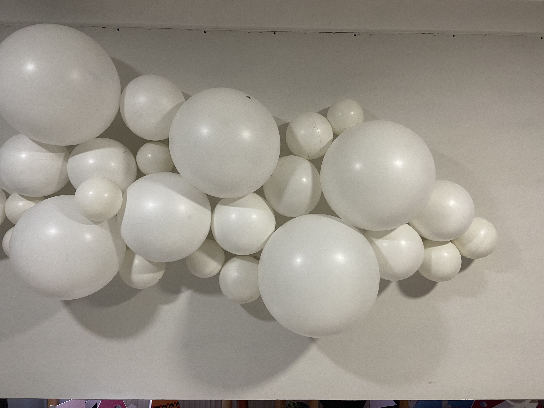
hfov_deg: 67.3
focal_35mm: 26
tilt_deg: -1.6
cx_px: 272
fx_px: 409
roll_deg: +1.5
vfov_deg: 53.1
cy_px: 204
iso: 200
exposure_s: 1/50
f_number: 1.8
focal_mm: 4.25
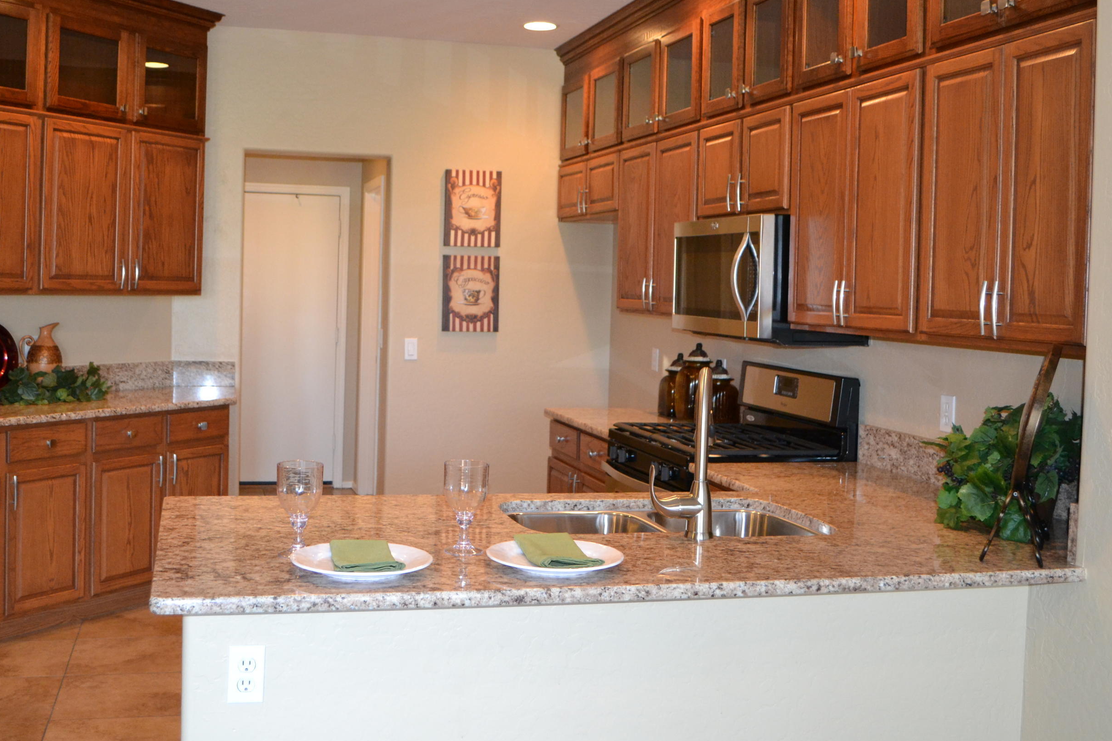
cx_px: 486
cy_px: 291
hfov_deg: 51.7
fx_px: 1143
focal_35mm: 37
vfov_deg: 35.8
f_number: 3.8
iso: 1400
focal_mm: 20
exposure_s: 1/60
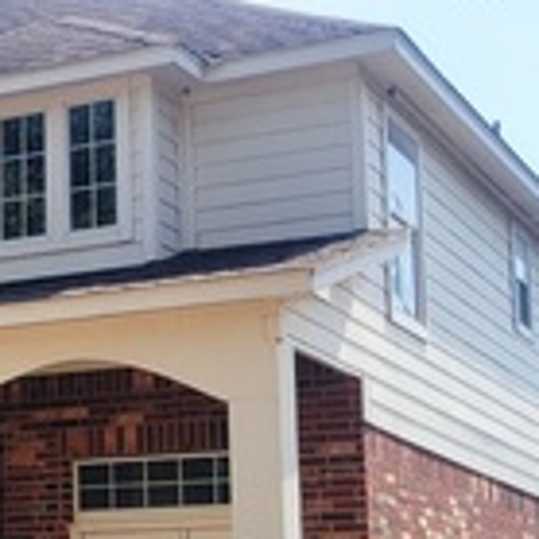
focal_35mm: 106
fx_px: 1867
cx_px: -299
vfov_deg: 16.3
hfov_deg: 15.1
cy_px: 419
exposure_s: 1/2000
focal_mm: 5.4
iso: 40
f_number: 1.8
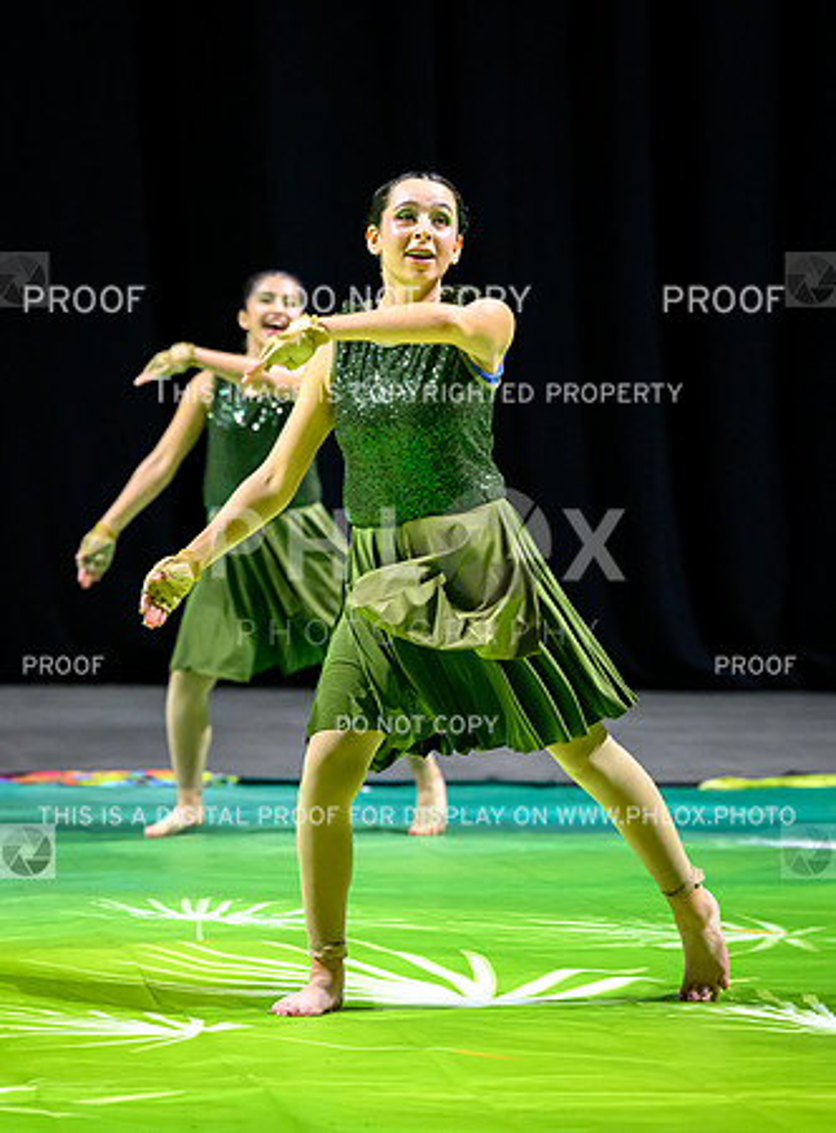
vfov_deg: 10.6
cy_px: 537
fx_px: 6122
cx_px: 266
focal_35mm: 188
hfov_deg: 7.8
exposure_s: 1/1000
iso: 4000
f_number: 2.8
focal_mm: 110
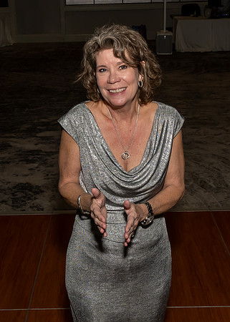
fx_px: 498
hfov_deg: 26.0
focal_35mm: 54
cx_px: 106
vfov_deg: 35.6
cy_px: 113
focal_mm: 18
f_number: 7.1
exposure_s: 1/250
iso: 1000
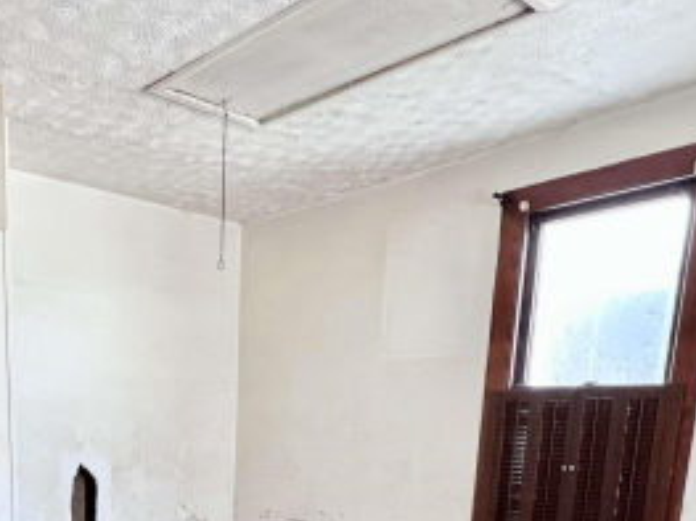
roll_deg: -0.2
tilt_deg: -9.3
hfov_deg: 52.1
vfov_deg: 36.3
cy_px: 574
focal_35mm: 33
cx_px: 147
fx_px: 663
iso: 250
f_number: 1.8
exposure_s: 1/82
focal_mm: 1.57
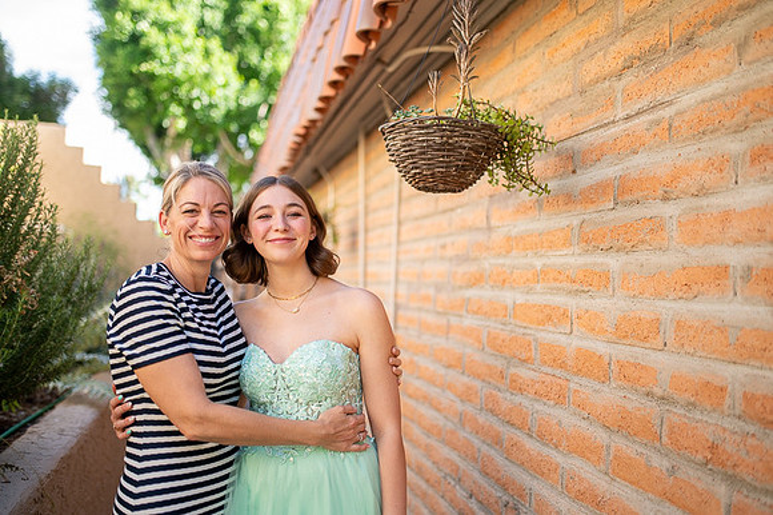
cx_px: 386
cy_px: 258
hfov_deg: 54.5
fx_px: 751
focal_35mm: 35
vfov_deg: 37.8
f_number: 1.4
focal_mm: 35
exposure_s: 1/2500
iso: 400
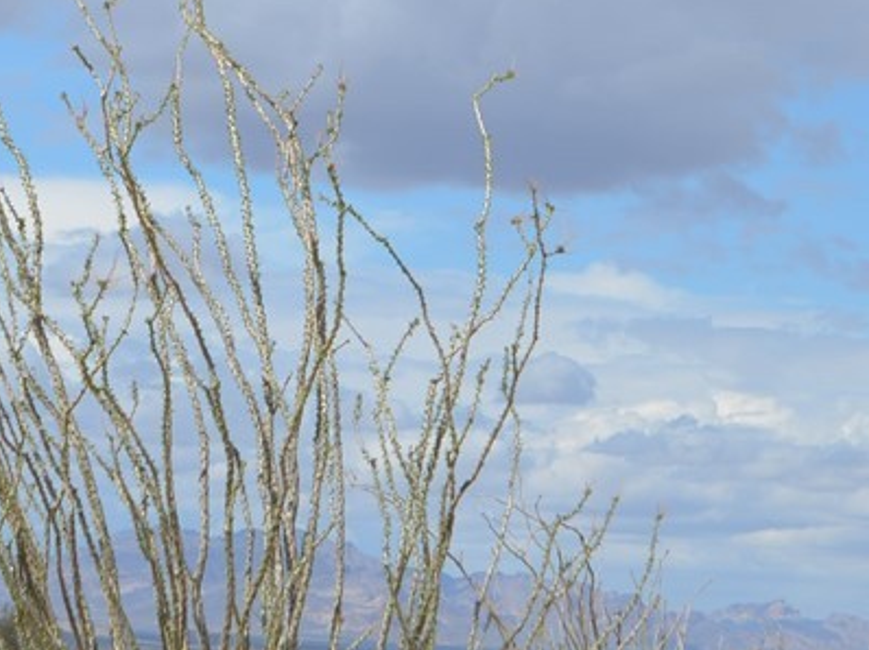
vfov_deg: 6.9
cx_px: 550
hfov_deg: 9.2
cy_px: 430
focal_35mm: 216
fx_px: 5427
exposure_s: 1/320
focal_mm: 55
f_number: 9
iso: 100
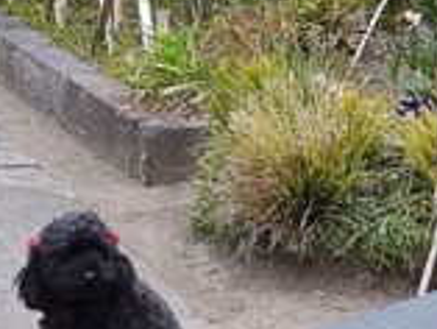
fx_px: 1605
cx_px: 164
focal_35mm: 127
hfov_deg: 15.5
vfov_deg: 11.7
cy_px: 145
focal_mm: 4.6
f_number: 3.5
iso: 80
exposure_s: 1/30
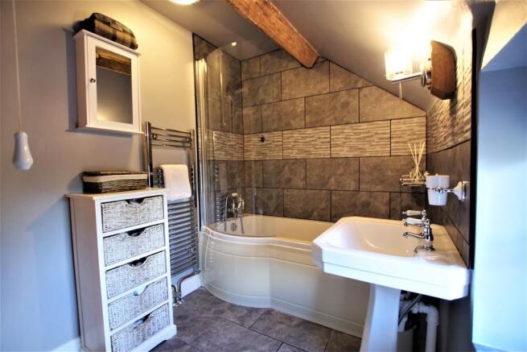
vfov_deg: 77.4
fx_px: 220
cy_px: 176
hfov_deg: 100.4
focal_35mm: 15
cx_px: 264
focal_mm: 10
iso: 800
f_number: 3.5
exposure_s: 1/25
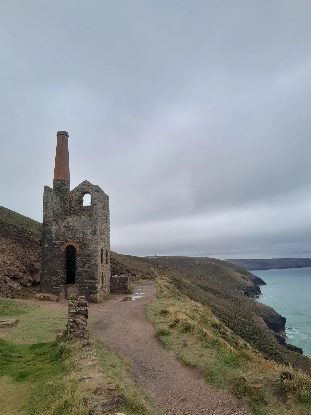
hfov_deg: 53.1
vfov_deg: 67.3
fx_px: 311
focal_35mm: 26
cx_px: 156
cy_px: 208
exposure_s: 1/409
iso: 40
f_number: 1.8
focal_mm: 3.98
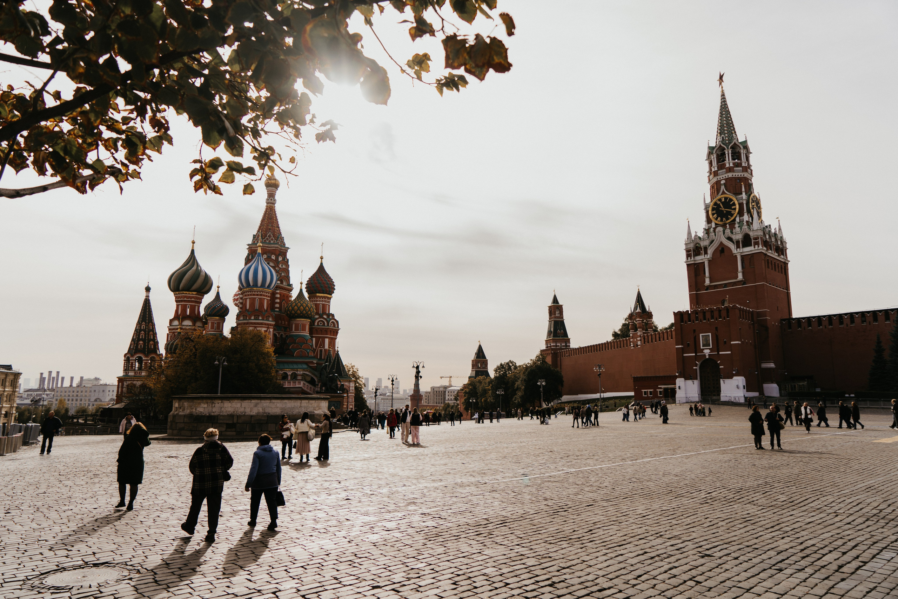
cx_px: 449
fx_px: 599
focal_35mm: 24
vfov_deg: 53.1
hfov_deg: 73.7
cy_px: 300
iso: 100
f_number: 4
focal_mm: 24
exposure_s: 1/500
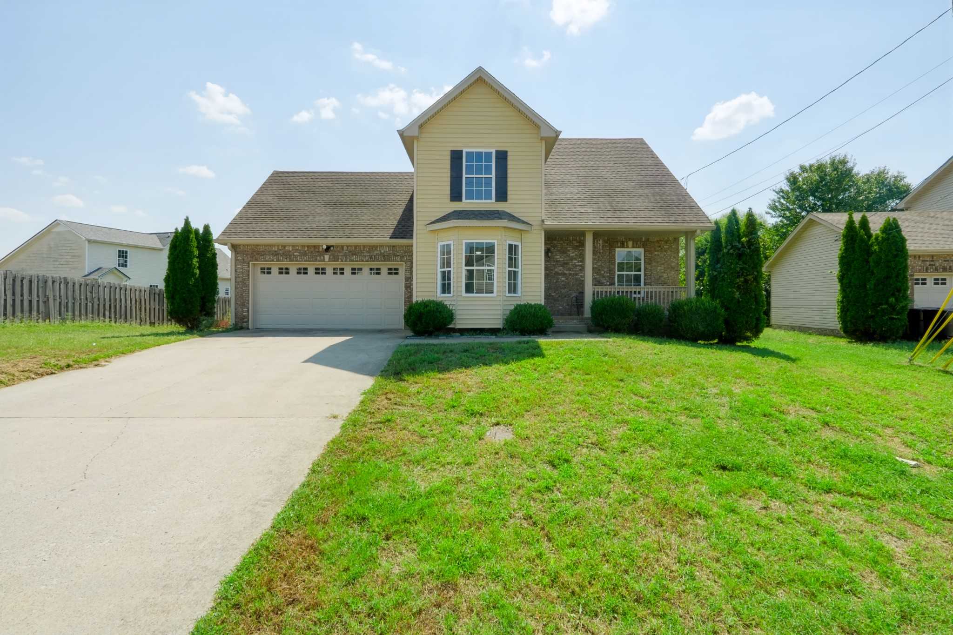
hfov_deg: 95.0
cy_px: 318
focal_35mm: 16
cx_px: 476
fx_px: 437
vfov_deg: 72.0
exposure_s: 1/320
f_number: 14
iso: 400
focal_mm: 11
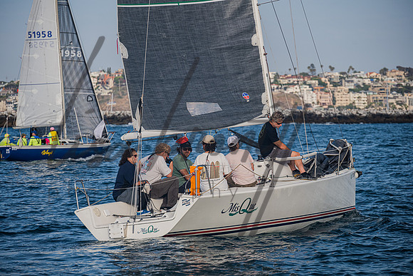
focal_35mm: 179
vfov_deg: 7.7
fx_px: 2059
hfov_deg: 11.5
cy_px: 138
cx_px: 206
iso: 400
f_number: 6.3
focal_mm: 175
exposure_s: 1/1000
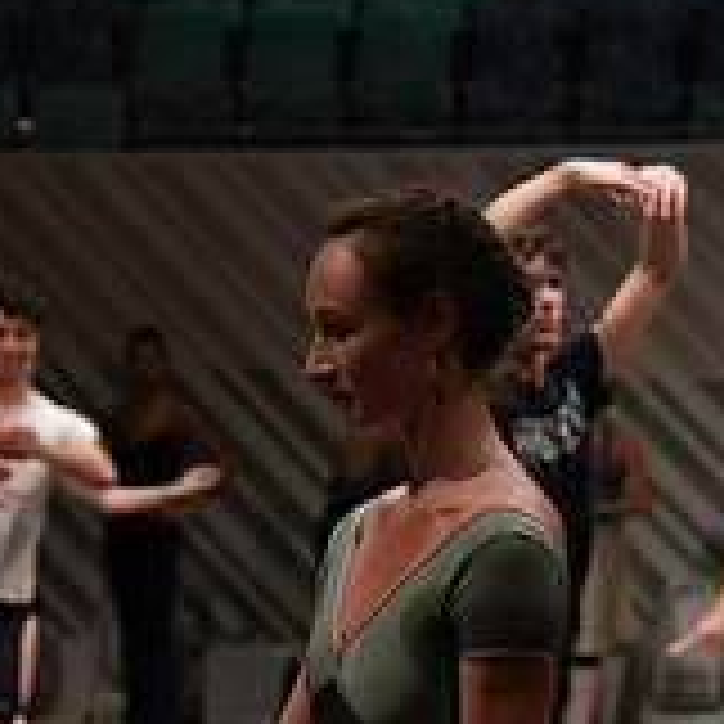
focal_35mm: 214
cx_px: 265
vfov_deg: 8.2
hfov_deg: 8.2
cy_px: 519
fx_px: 5064
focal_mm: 70
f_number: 4
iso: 3200
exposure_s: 1/400
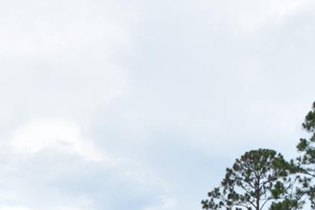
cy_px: 361
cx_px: -230
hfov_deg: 20.0
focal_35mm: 78
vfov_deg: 15.4
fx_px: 682
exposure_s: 1/500
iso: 250
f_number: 8
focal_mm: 14
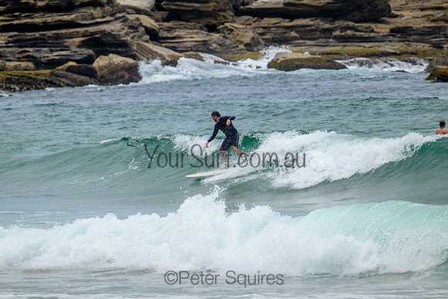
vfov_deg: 1.7
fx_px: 9957
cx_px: 224
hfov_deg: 2.6
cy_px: 150
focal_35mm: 800
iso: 720
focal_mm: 800
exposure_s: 1/2000
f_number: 11
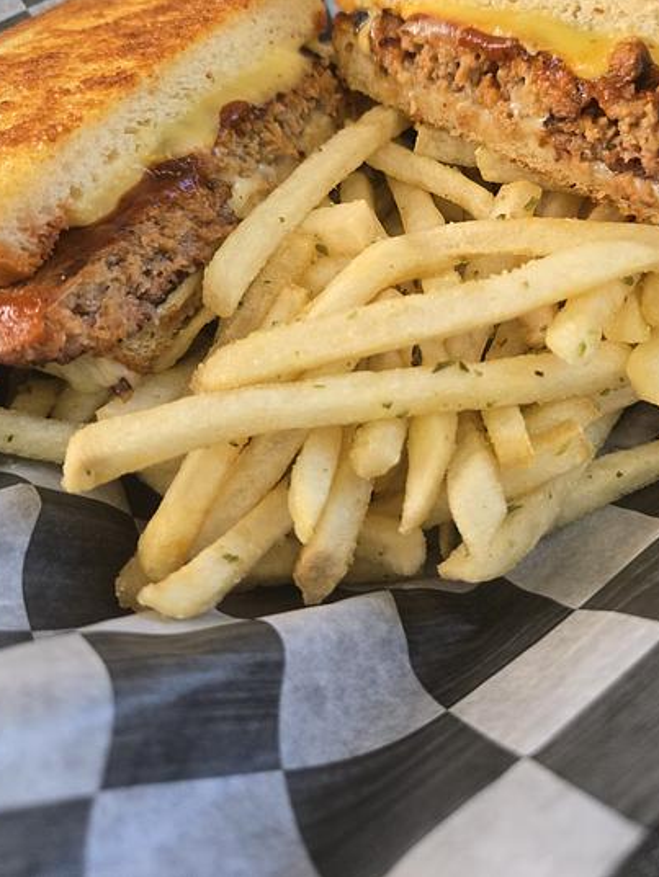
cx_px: 406
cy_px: 309
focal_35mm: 30
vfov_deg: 58.9
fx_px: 761
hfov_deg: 46.5
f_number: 1.8
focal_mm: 5.4
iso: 200
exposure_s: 1/120
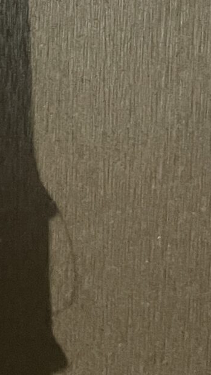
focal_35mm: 117
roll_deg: -0.3
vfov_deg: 17.5
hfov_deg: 9.1
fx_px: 1163
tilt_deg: -2.7
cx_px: -331
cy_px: -70
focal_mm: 4.2
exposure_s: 1/50
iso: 250
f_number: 1.6
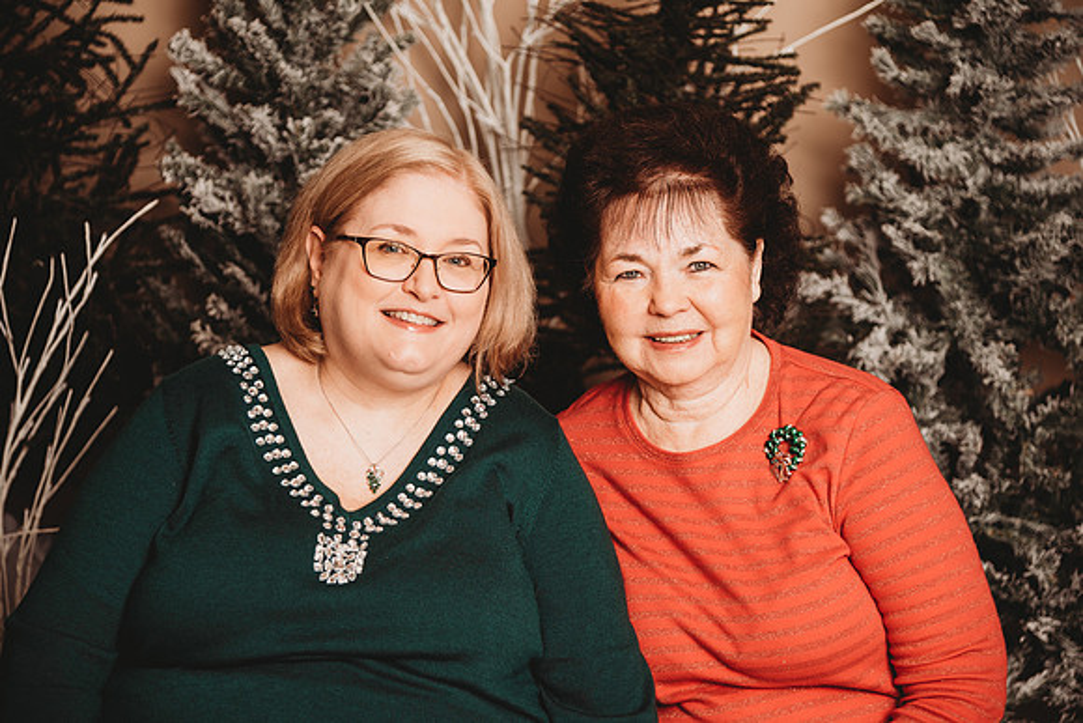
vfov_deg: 17.5
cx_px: 542
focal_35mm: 78
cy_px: 362
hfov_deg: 26.0
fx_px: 2347
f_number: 4
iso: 100
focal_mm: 78
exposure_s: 1/160
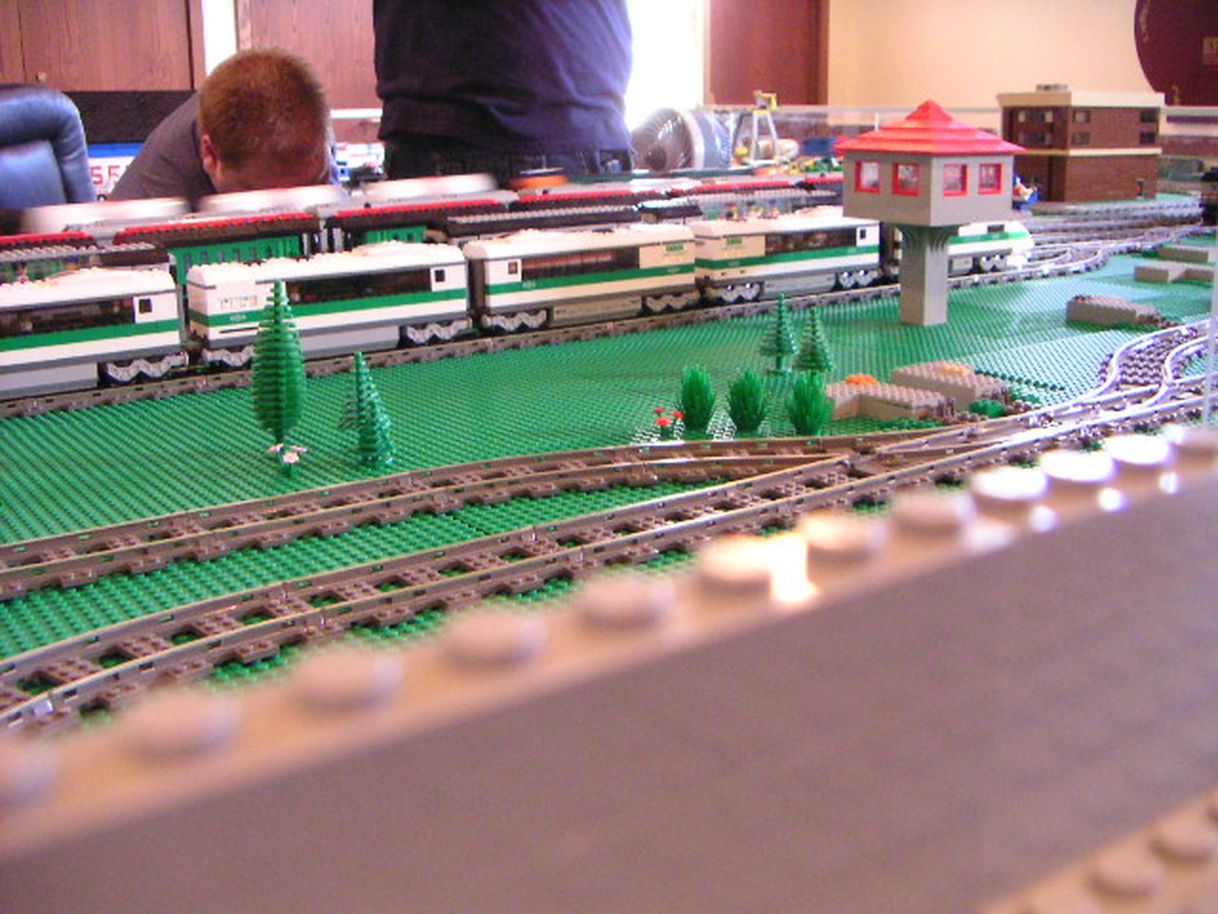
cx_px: 609
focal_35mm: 37
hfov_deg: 50.1
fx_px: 1302
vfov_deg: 38.7
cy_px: 457
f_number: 2.8
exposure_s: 1/15
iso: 400
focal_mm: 4.8
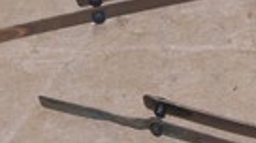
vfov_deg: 4.4
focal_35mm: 273
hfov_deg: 7.8
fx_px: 1850
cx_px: 360
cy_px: -17
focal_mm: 13.6
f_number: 4.4
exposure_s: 1/60
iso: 125
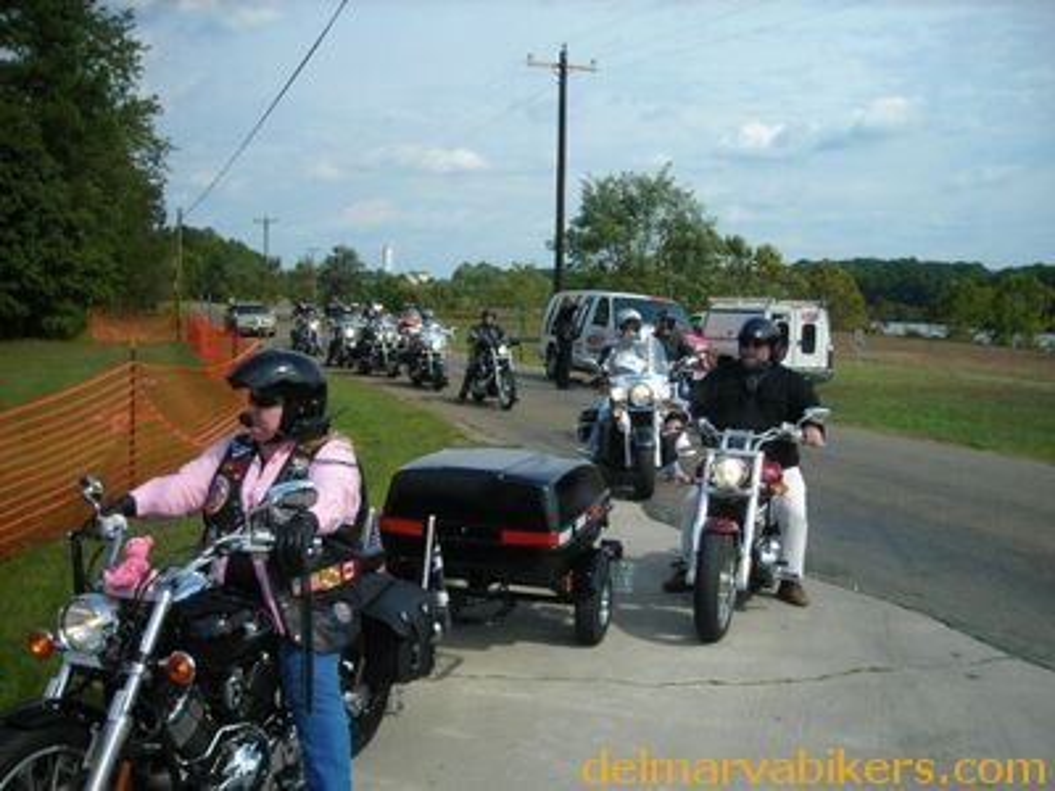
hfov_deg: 49.0
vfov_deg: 37.7
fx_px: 1158
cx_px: 528
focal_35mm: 38
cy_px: 396
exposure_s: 1/180
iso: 50
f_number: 6.4
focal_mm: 6.3
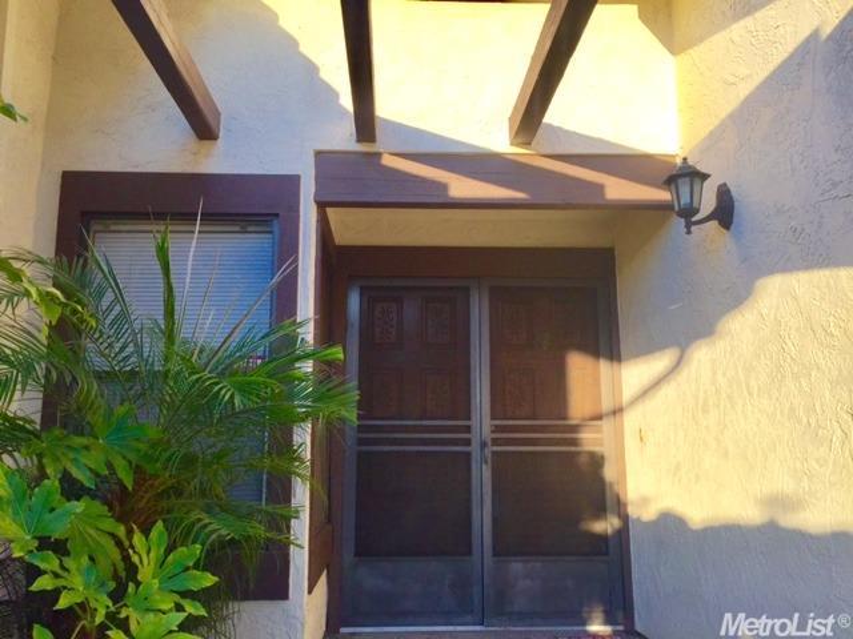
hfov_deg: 61.7
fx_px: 715
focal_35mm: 29
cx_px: 426
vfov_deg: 48.2
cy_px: 320
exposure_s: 1/482
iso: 32
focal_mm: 4.15
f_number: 2.2
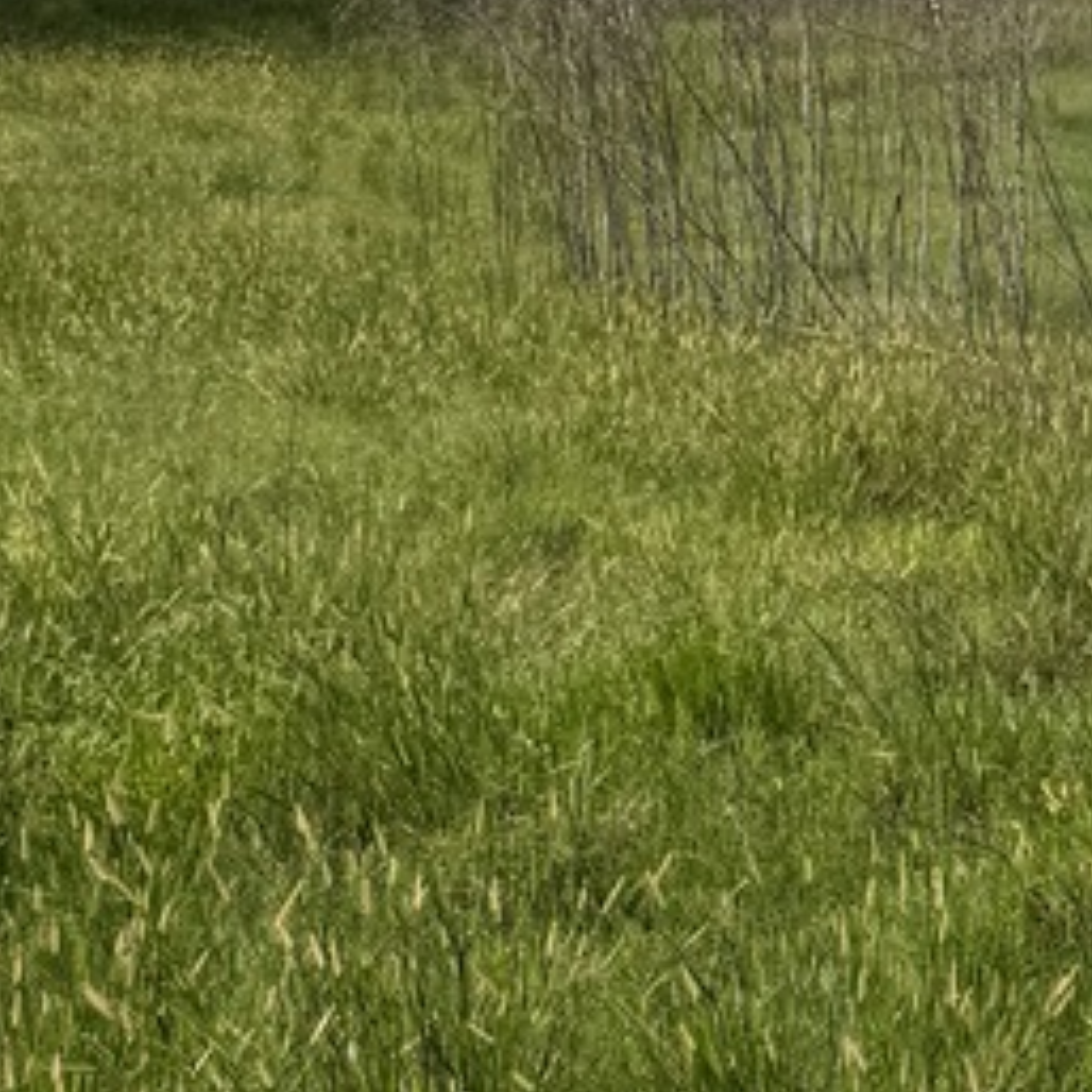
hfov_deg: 13.7
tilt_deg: -1.1
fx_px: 4247
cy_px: -106
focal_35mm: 119
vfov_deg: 14.3
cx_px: 1695
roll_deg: +0.1
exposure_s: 1/10417
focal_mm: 6.76
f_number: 1.78
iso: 80
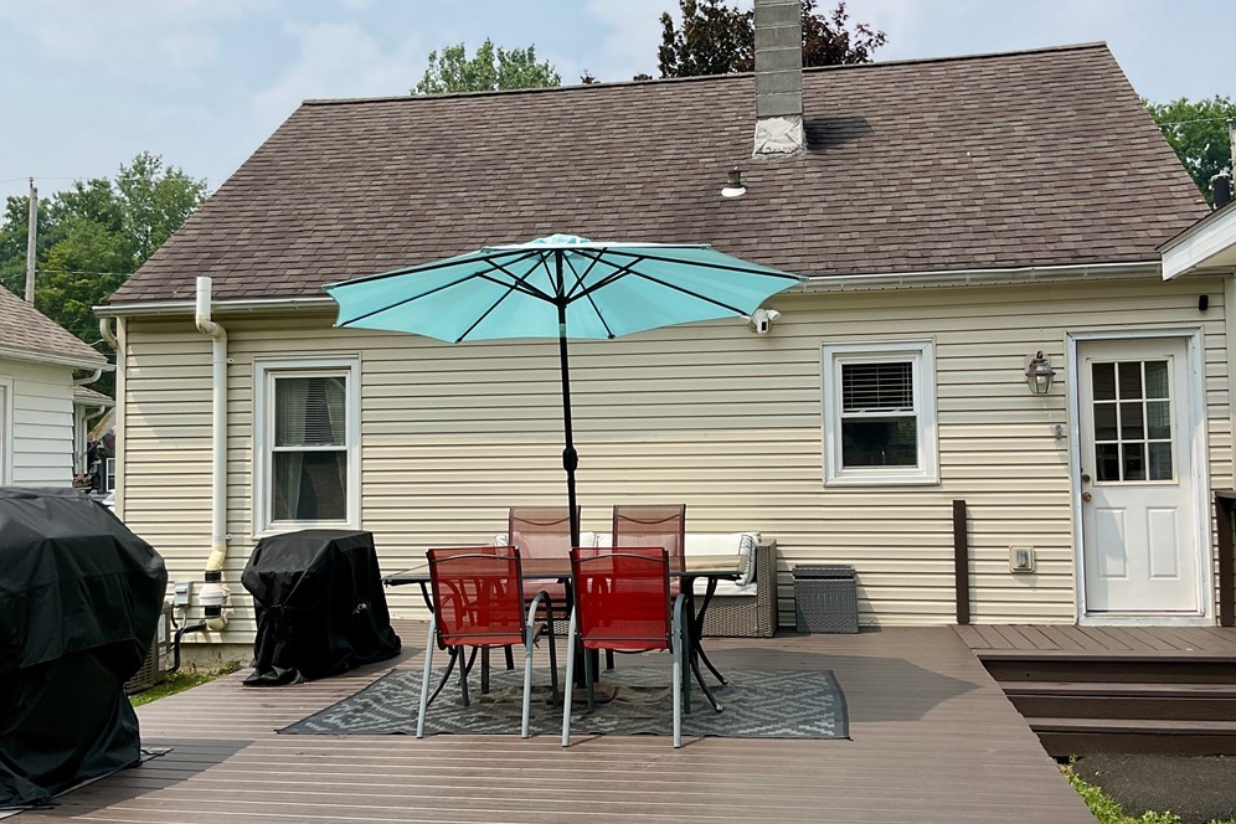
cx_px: 629
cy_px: 409
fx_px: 1064
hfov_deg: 60.3
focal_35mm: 31
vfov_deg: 42.3
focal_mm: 3
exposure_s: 1/2667
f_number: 1.8
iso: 16
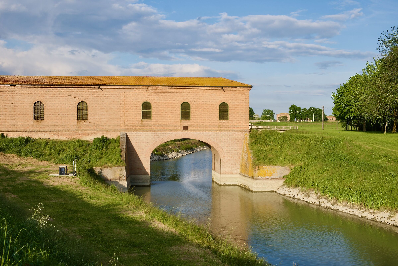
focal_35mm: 47
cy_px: 133
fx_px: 520
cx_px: 199
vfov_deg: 28.6
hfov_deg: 41.9
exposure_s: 1/180
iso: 200
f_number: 10
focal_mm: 31.5
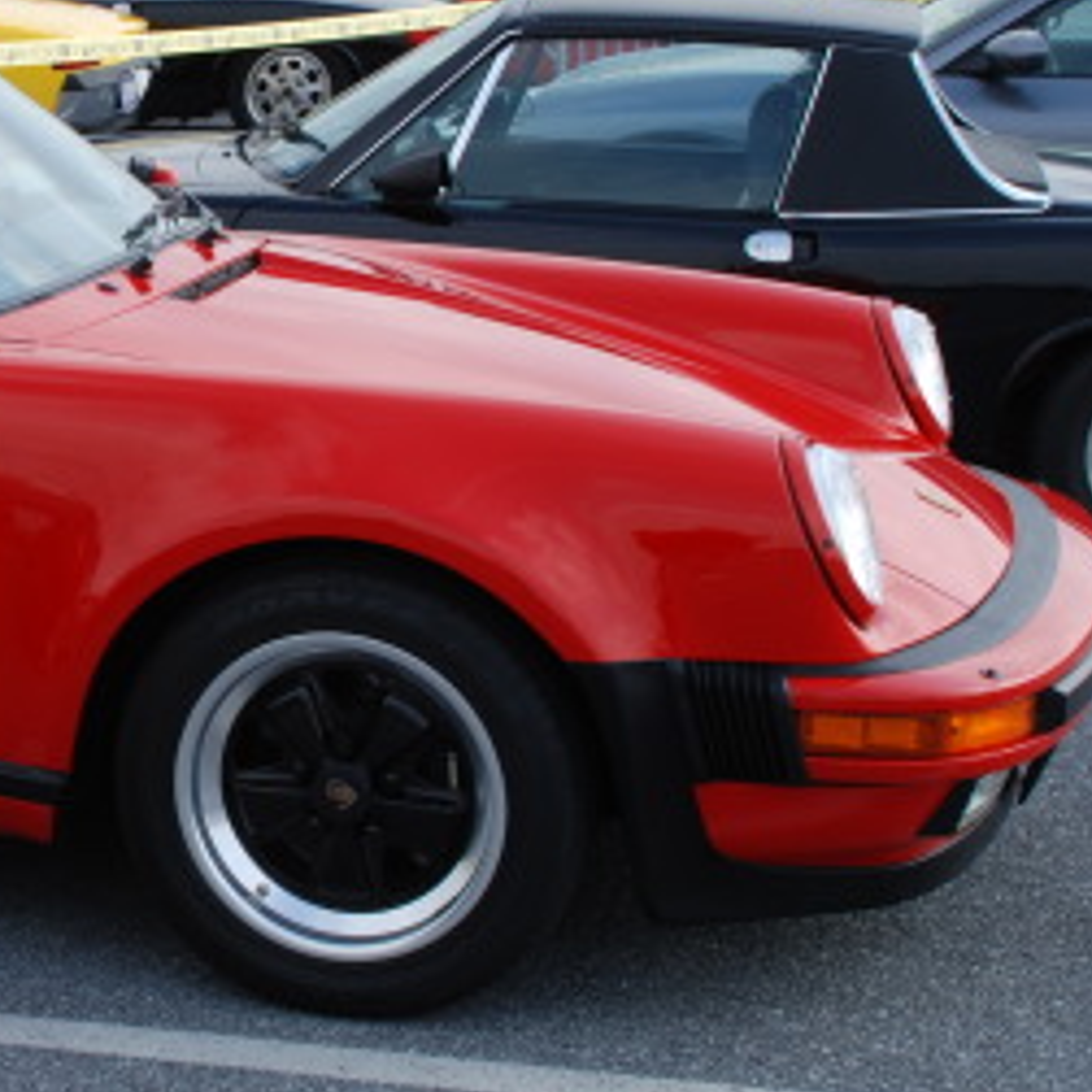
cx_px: -137
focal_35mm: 91
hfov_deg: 18.3
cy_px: 352
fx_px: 3248
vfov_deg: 19.0
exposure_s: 1/60
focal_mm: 28
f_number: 13
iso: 100
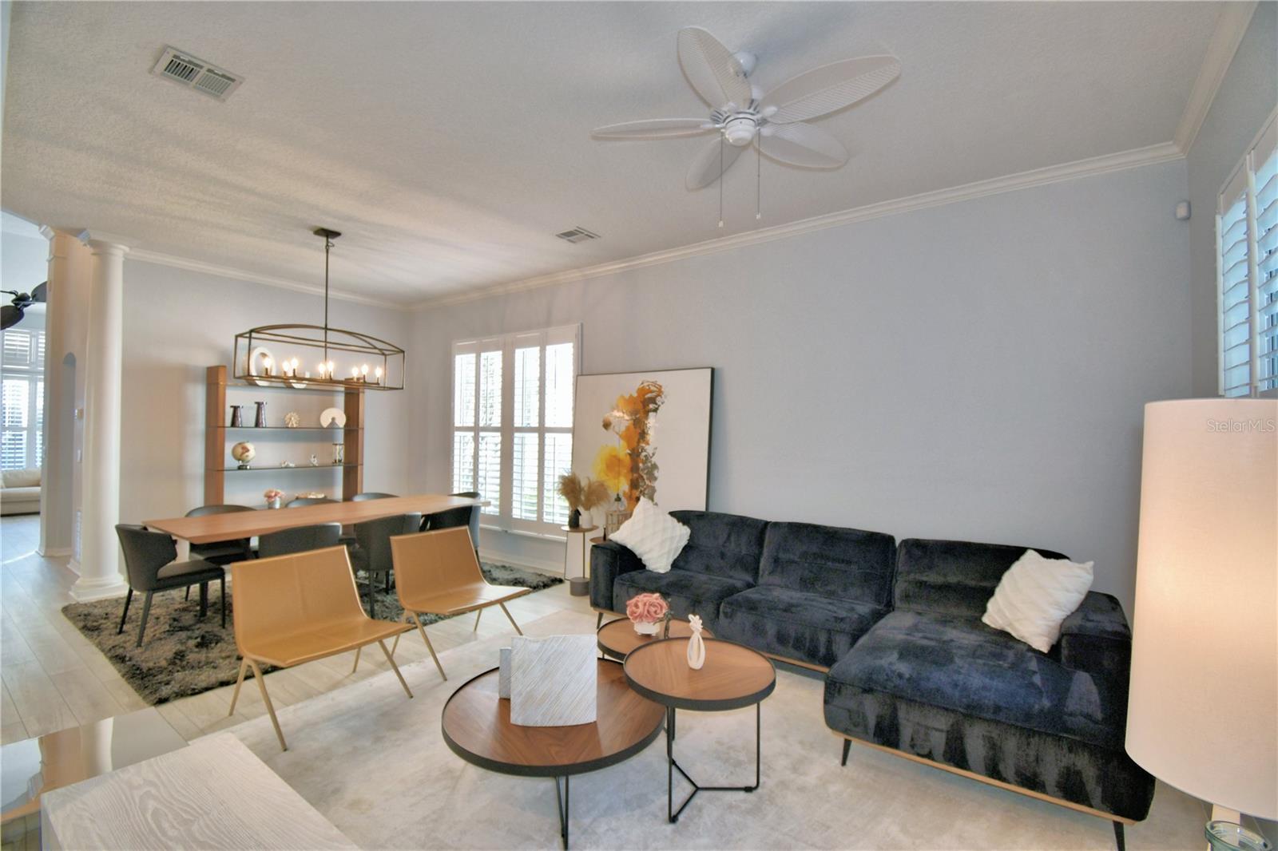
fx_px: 532
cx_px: 639
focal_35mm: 15
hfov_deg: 100.4
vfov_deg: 77.3
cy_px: 426
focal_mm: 10
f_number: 4.5
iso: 200
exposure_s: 1/30
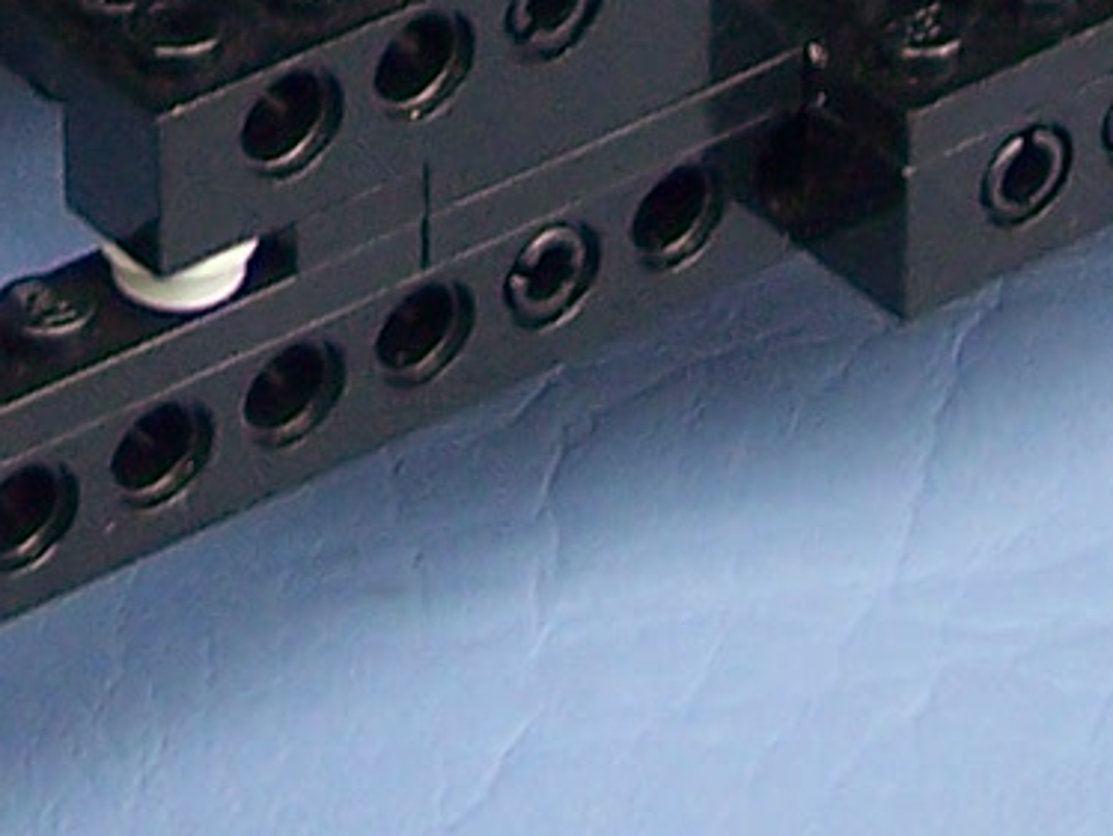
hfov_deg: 6.8
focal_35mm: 288
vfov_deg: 5.1
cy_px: -806
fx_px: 9266
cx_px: -9
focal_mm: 6.3
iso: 80
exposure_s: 1/40
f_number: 2.8
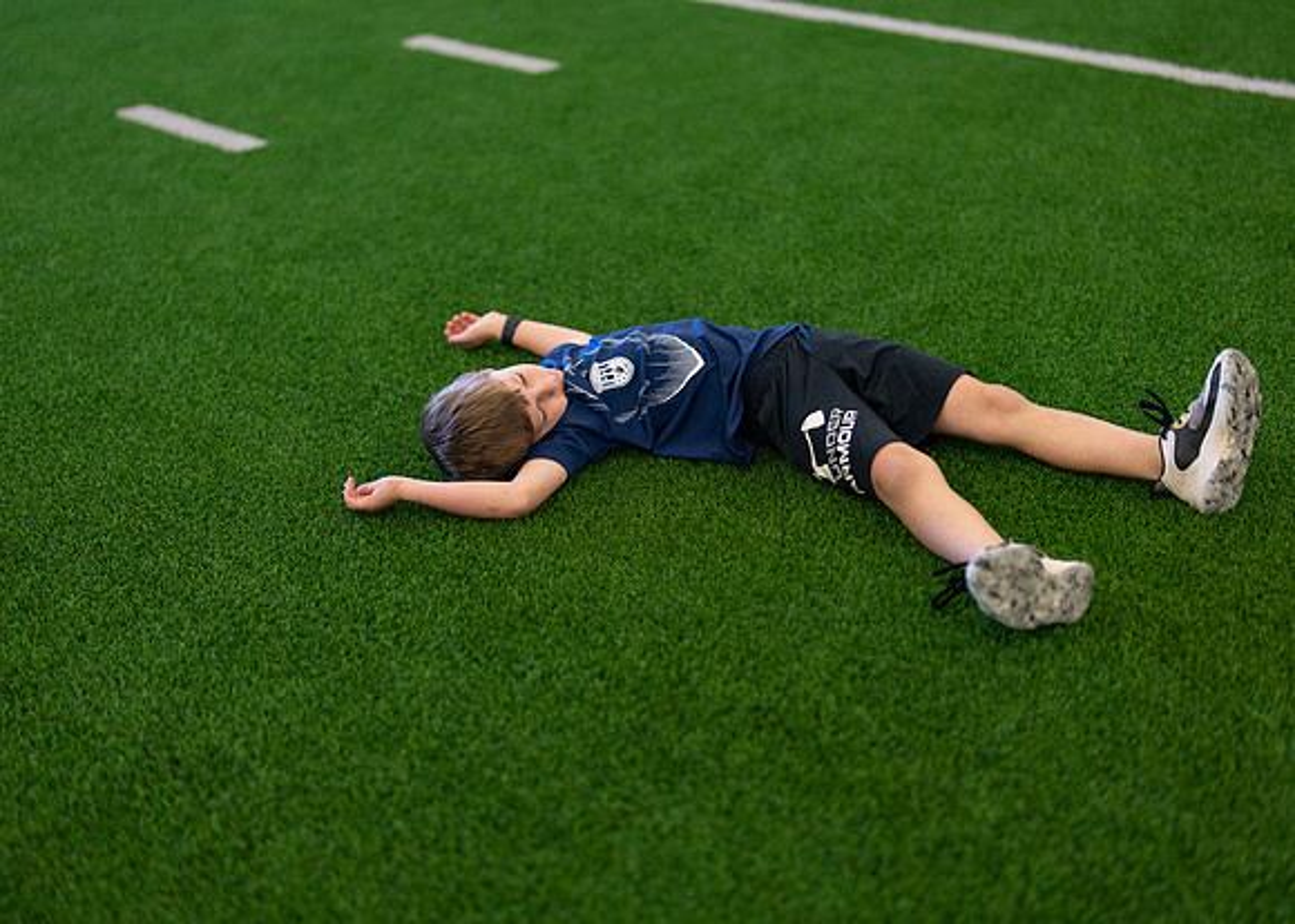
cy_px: 462
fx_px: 1958
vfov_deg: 26.6
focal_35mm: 53
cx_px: 648
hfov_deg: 36.6
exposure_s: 1/1000
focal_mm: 50
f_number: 1.2
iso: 1250
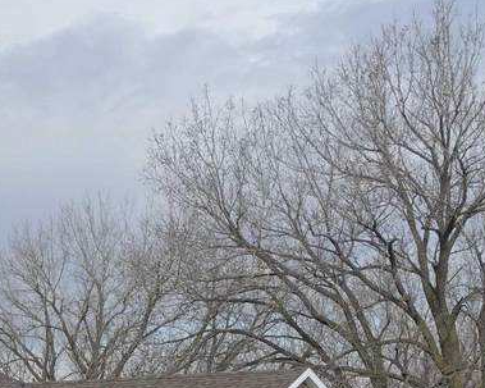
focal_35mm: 95
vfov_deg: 15.2
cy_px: 540
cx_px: -132
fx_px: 1363
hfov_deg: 18.8
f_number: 4
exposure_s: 1/100
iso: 125
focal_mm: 11
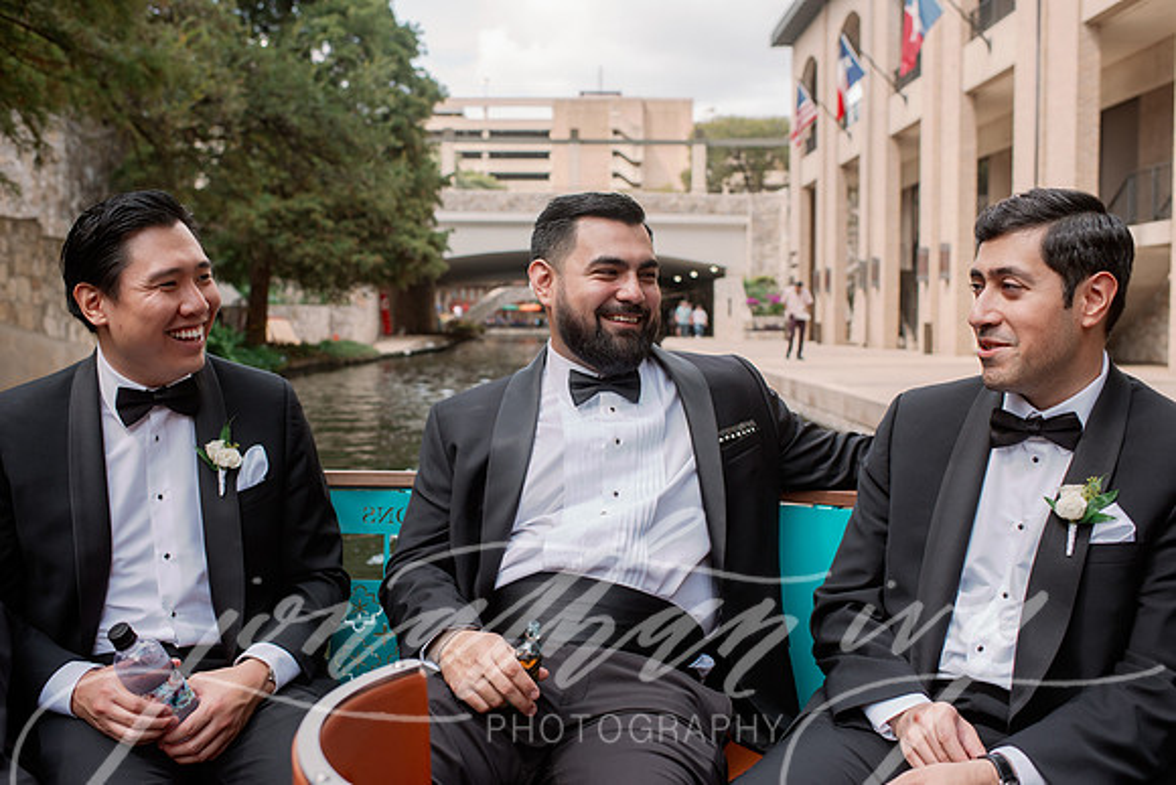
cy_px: 392
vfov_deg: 37.9
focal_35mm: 35
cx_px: 588
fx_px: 1144
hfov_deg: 54.4
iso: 320
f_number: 4
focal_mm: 35
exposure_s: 1/1000
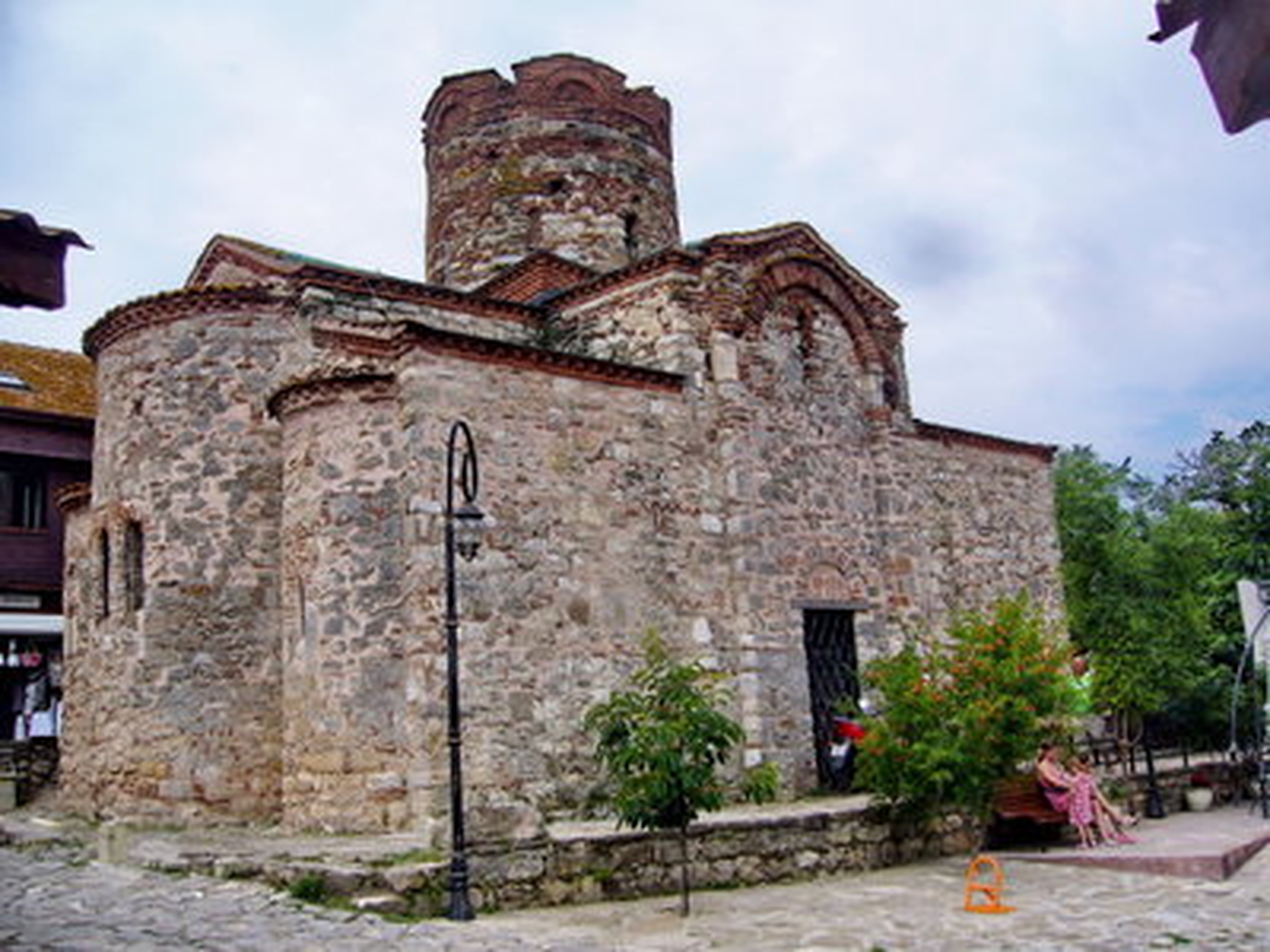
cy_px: 476
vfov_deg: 40.7
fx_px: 1284
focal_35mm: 35
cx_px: 635
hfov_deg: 52.6
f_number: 5.6
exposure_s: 1/320
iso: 80
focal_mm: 5.8
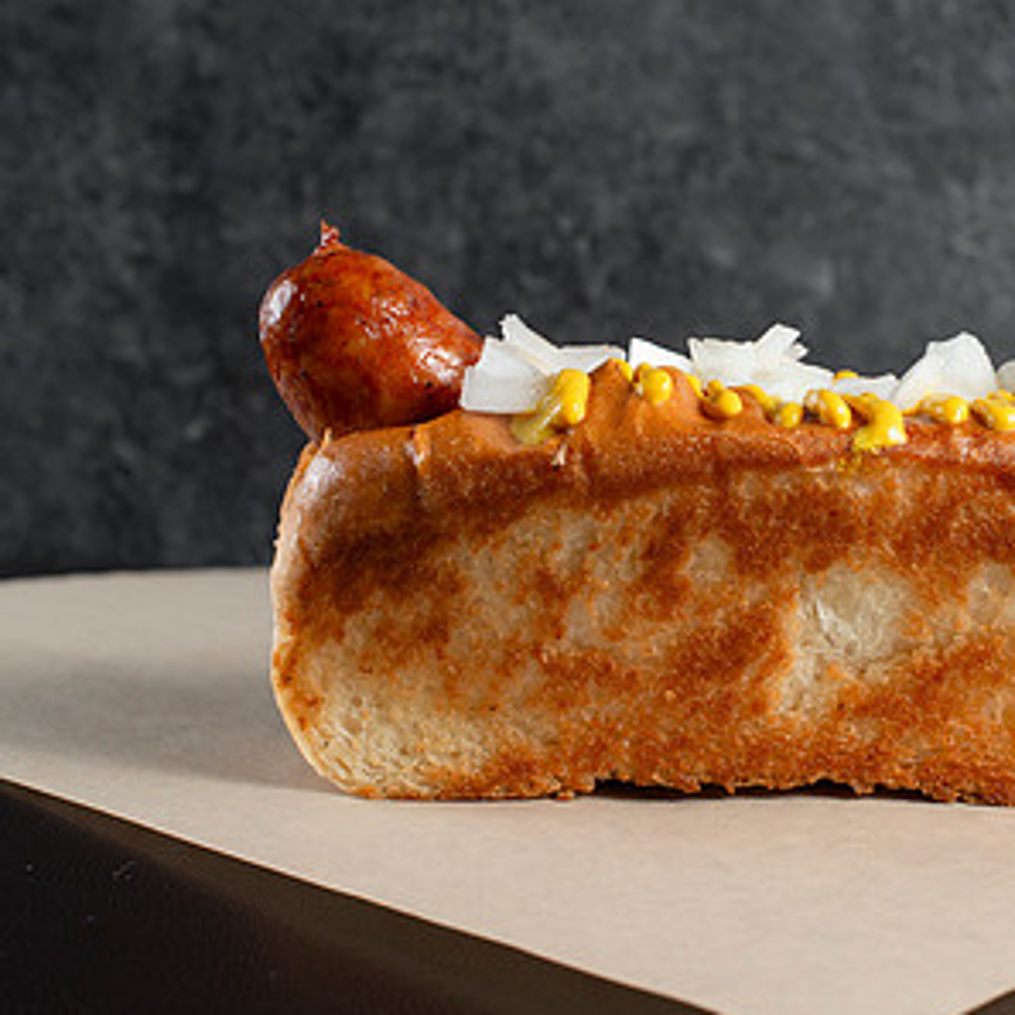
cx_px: 732
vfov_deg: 19.7
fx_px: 2919
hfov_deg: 19.6
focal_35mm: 88
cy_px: 528
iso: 200
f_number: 8
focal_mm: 50
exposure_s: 1/200
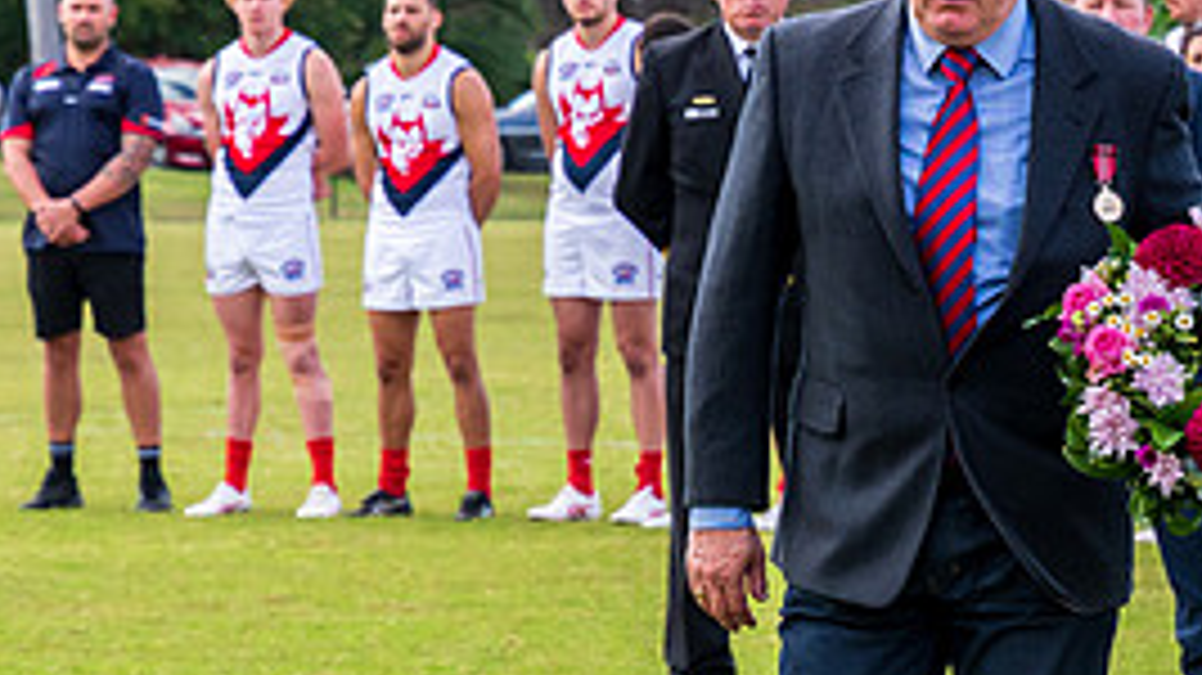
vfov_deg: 3.7
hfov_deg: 6.6
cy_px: 496
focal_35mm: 324
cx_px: 1079
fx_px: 10324
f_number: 5.6
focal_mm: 80
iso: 400
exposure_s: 1/640
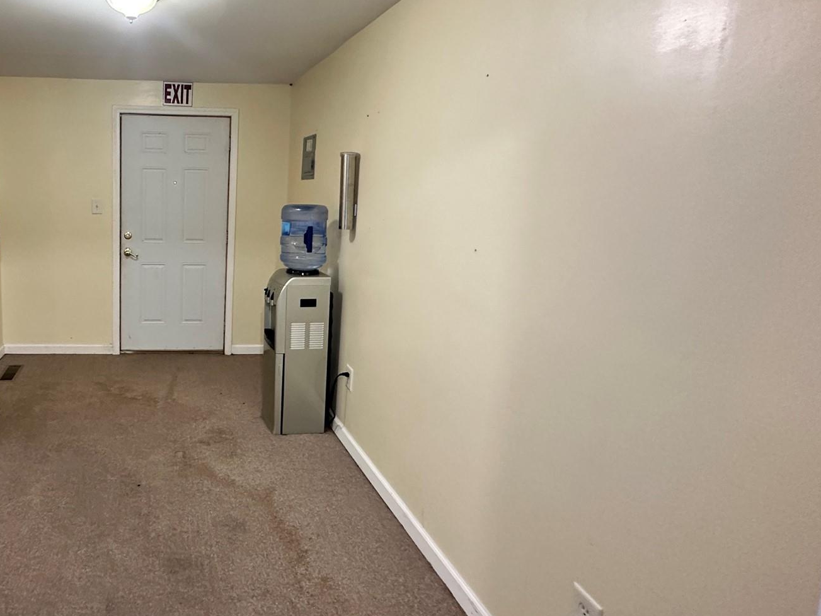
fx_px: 522
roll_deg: -1.5
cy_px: 250
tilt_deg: -4.7
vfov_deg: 60.6
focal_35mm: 22
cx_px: 188
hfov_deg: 70.3
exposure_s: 1/60
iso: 400
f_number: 2.2
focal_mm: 2.22
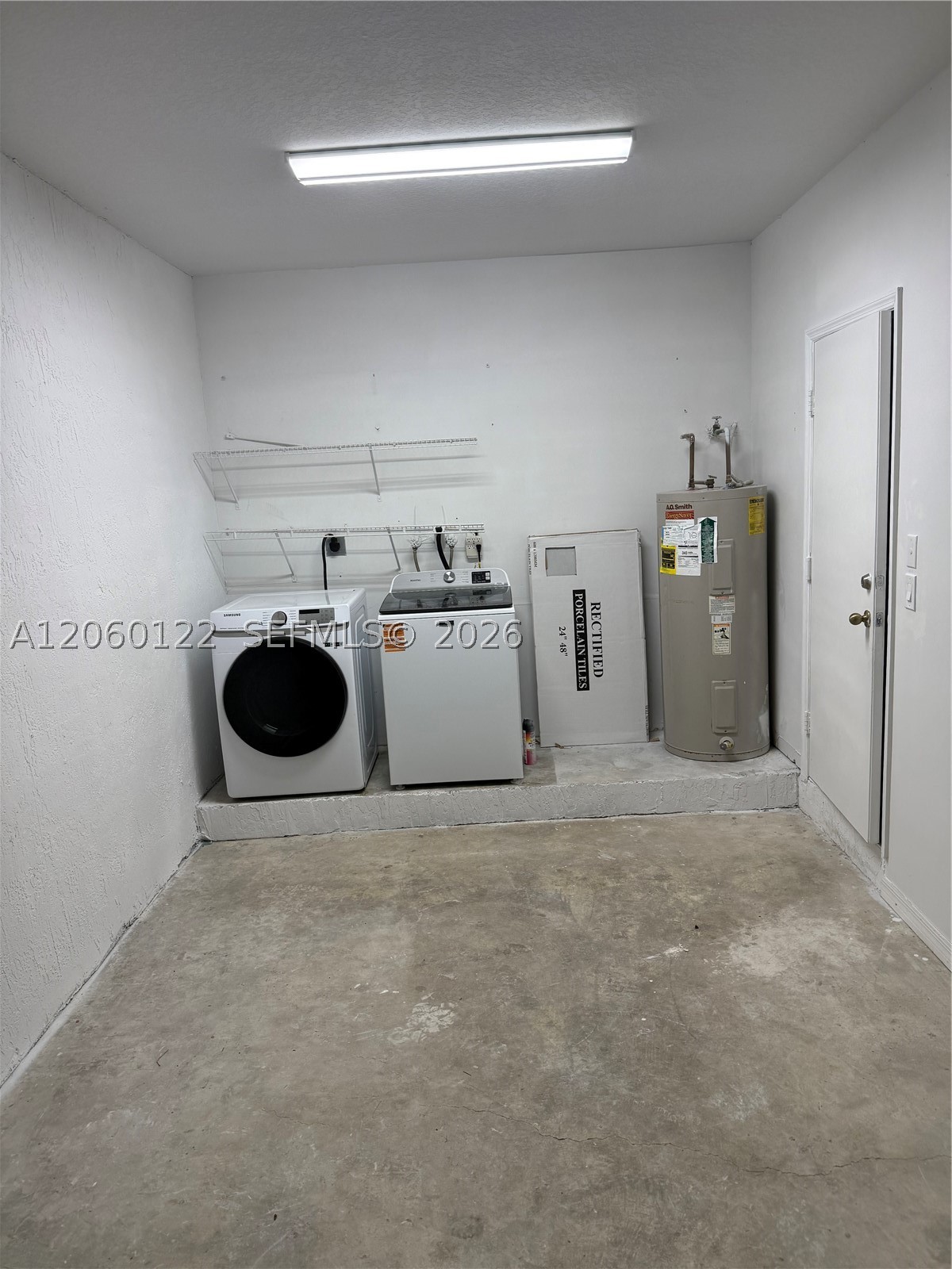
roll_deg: +3.4
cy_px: 634
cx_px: 476
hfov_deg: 56.8
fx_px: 880
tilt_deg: -10.8
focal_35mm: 24
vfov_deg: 71.6
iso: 125
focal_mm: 6.76
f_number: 1.78
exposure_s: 1/188
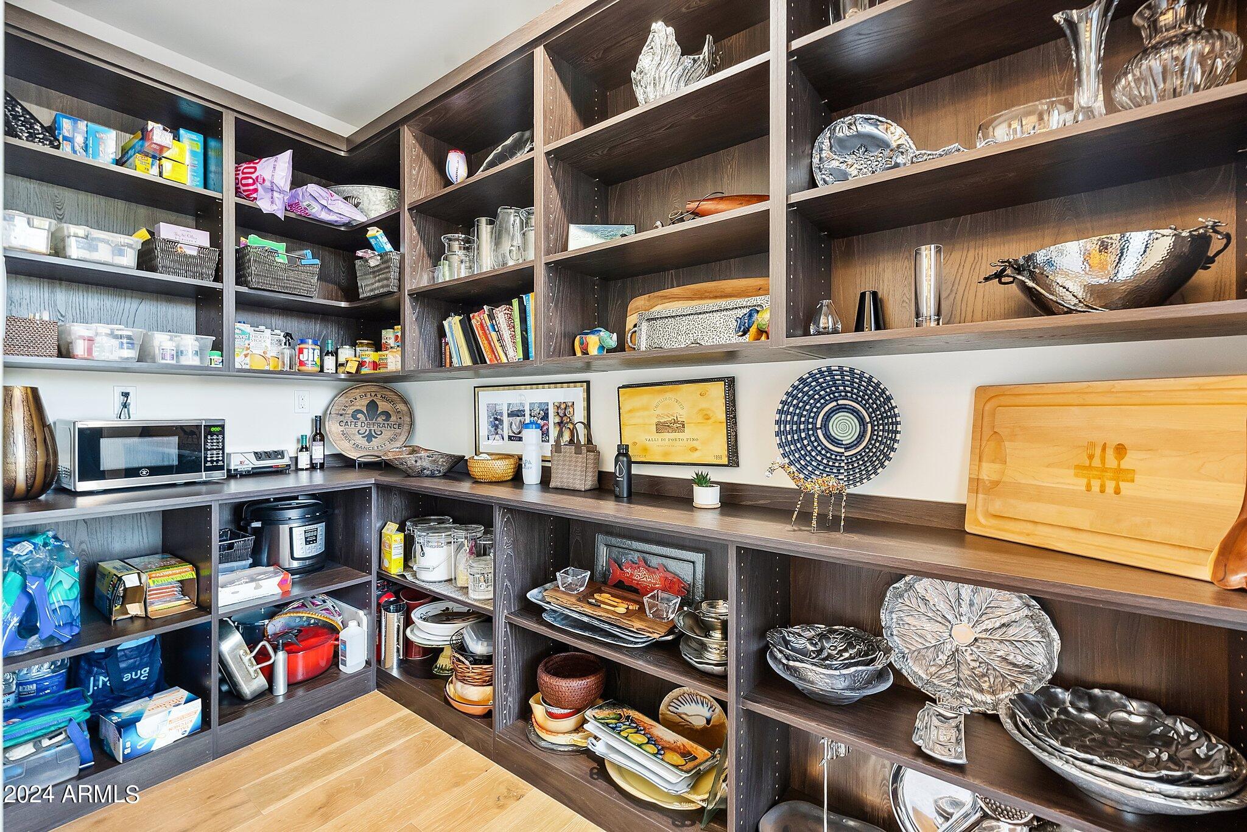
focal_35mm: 15
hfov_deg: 100.4
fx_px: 520
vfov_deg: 77.4
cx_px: 624
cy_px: 416
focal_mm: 15
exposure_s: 1/15
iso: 2500
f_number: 8
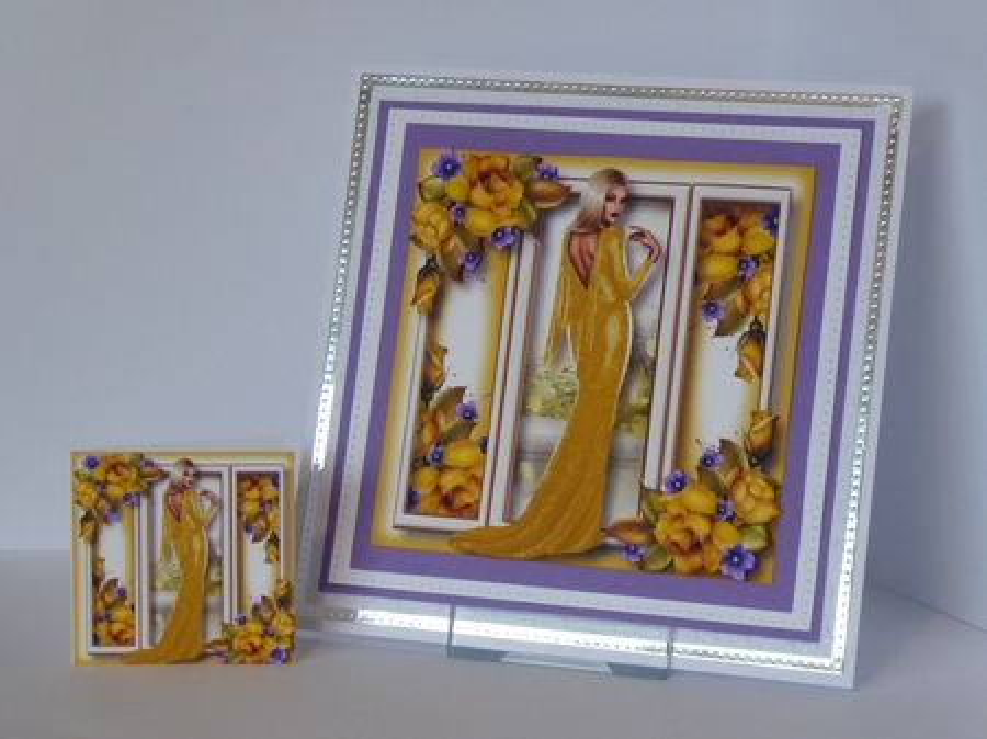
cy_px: 370
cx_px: 494
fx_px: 3049
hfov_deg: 18.4
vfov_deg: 13.8
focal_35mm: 107
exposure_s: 1/60
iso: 800
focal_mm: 17.5
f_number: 5
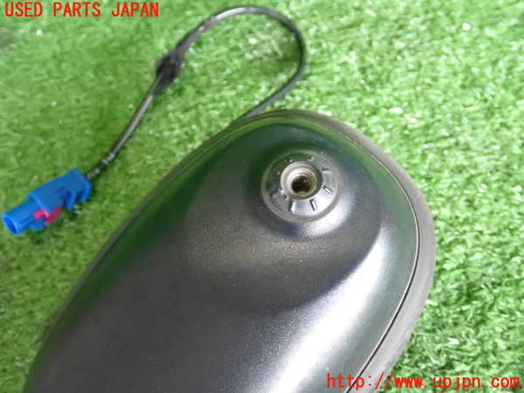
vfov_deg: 35.1
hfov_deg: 45.8
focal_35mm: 41
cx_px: 262
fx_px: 621
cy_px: 196
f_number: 2.8
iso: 1600
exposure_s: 1/60
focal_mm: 7.31
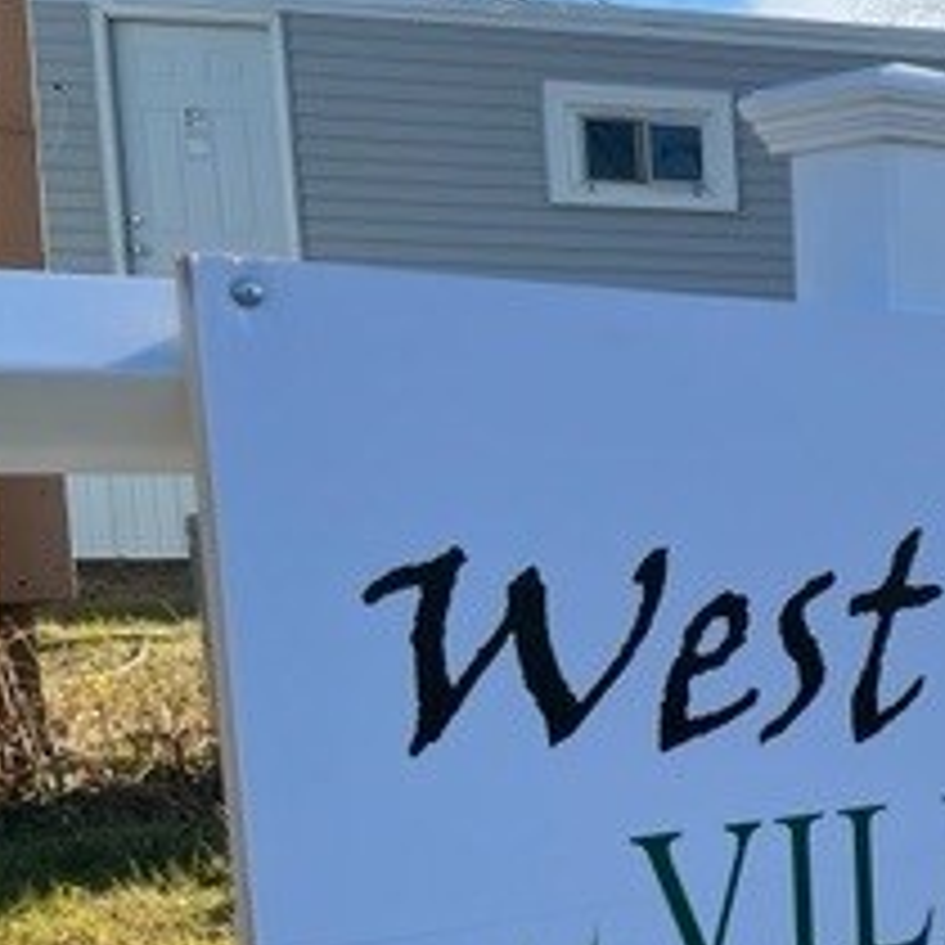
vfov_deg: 23.7
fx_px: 2162
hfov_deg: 21.5
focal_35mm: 70
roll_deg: +0.0
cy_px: 927
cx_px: 1336
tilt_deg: -11.7
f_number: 1.6
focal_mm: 5.1
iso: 50
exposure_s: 1/1923
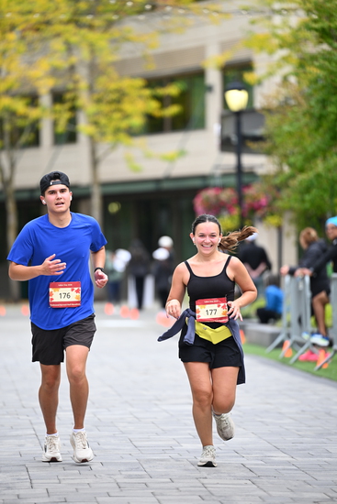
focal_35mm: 200
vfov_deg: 10.3
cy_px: 252
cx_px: 168
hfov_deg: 6.9
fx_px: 2806
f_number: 2.8
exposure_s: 1/1600
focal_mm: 200
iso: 640
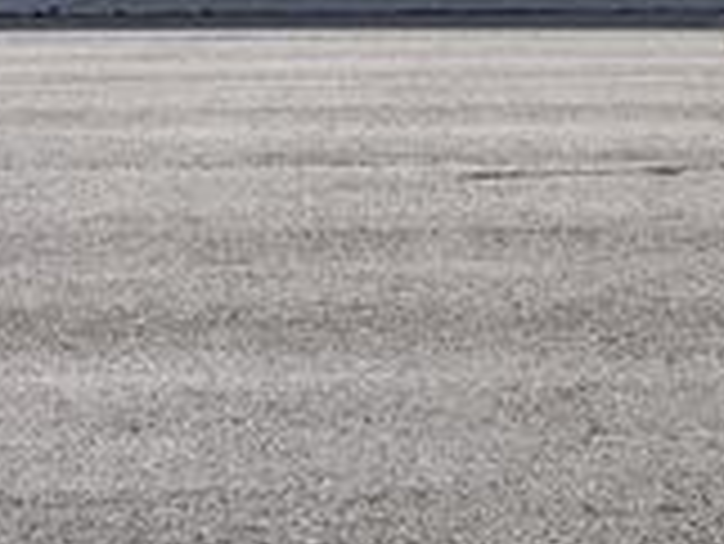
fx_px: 1947
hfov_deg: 20.3
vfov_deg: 15.2
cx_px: 764
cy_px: -171
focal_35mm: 93
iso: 80
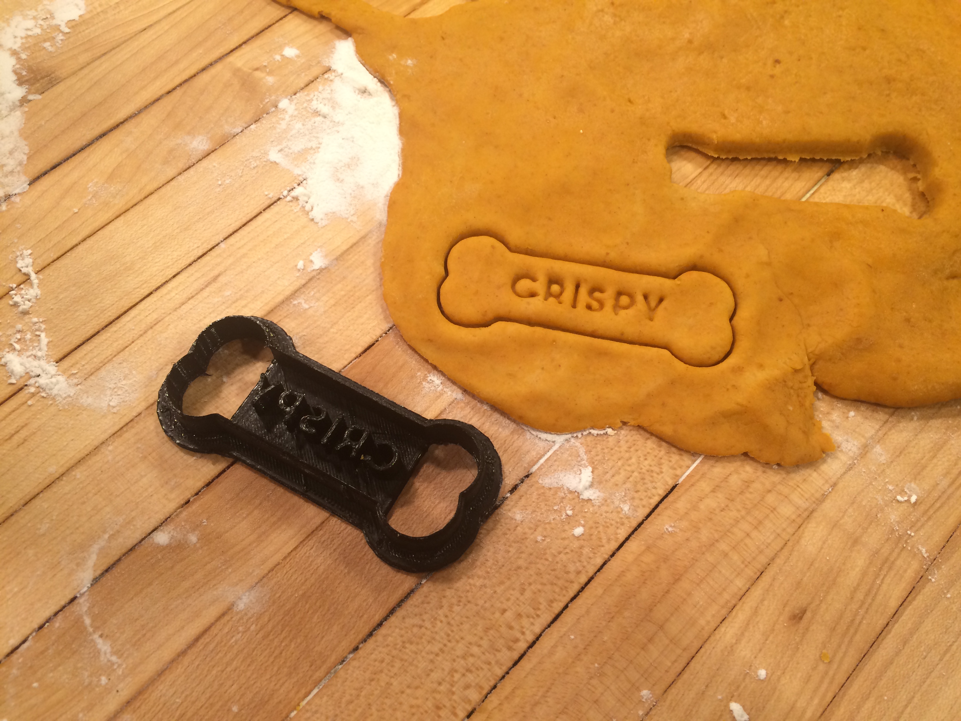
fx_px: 805
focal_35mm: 29
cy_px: 360
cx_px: 480
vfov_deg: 48.2
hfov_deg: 61.7
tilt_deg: -63.8
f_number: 2.2
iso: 64
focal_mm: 4.15
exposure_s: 1/30
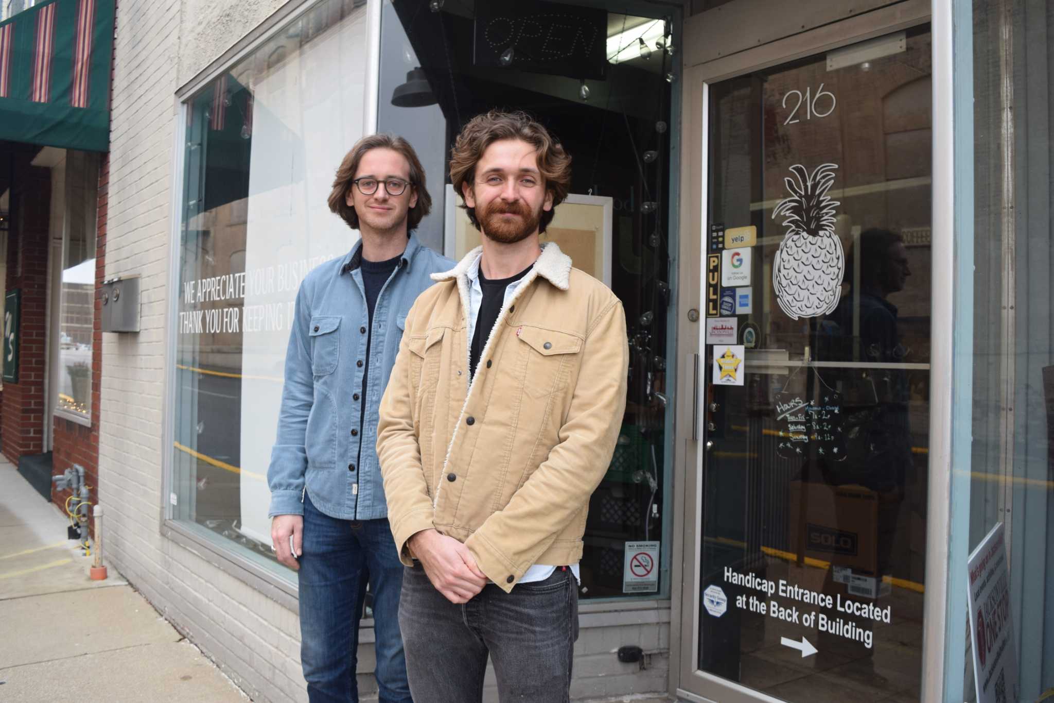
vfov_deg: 41.7
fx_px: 922
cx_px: 527
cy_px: 352
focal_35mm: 32
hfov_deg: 59.5
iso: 400
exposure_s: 1/125
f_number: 5.6
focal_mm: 21
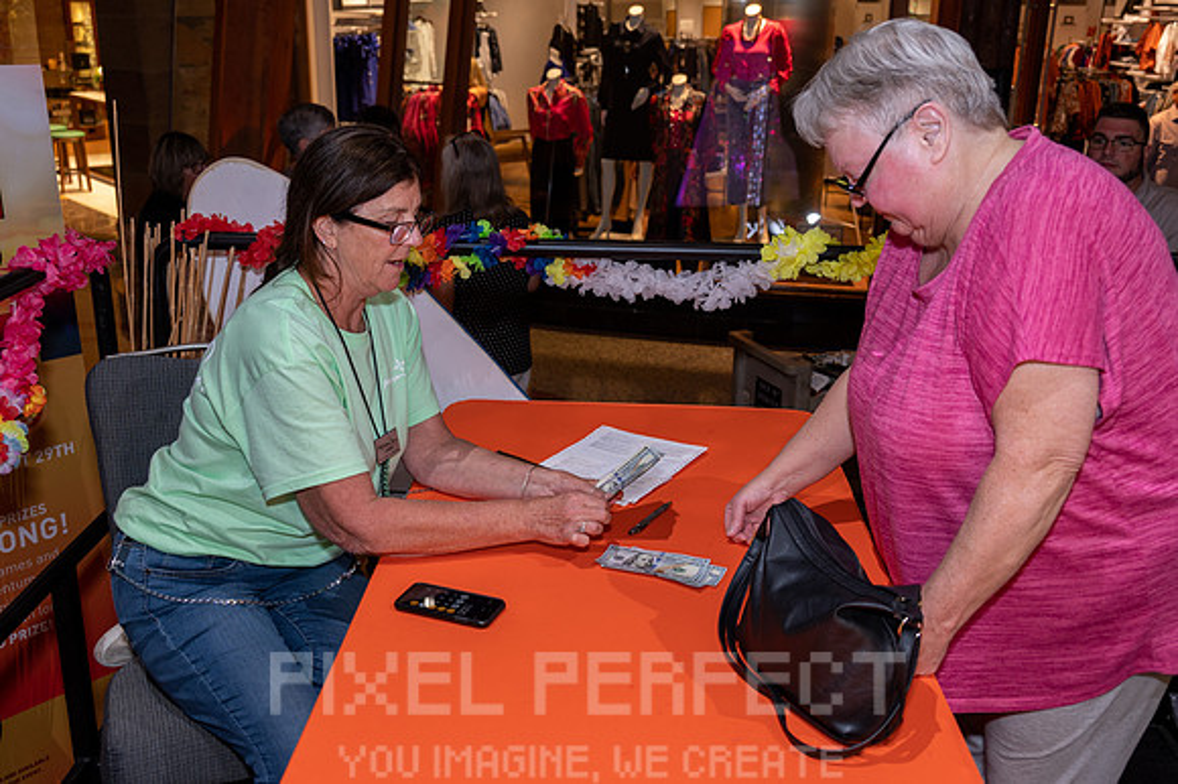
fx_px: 1145
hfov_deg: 54.5
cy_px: 392
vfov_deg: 37.8
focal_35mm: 35
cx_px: 589
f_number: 4.8
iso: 720
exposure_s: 1/60
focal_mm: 35
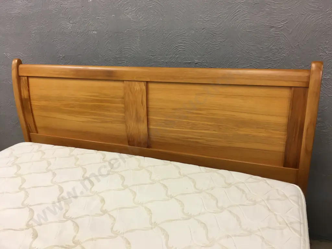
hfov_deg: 61.7
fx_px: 278
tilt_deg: -19.0
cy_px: 124
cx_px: 166
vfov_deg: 48.2
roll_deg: +1.7
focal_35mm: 29
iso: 32
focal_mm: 4.15
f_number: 2.2
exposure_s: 1/17
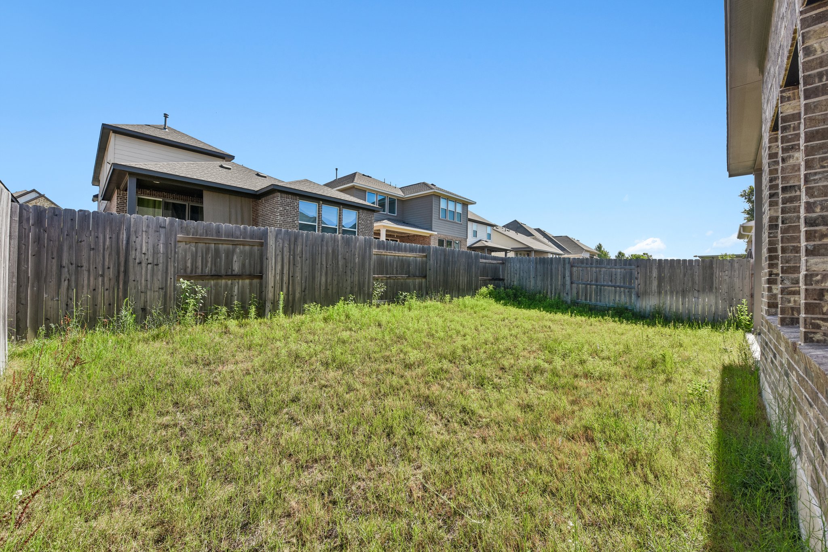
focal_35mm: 14
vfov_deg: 81.2
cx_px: 414
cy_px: 276
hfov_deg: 104.3
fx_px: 322
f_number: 8
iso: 100
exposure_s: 1/320
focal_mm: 14
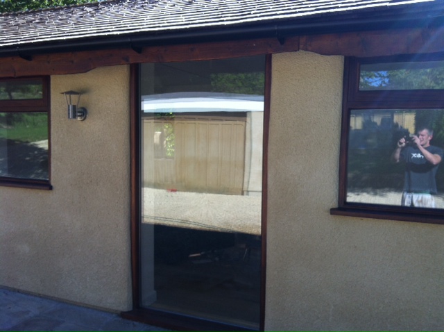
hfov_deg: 52.7
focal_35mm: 35
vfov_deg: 40.6
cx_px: 222
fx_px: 448
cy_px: 166
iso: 80
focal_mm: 3.85
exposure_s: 1/387
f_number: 2.8
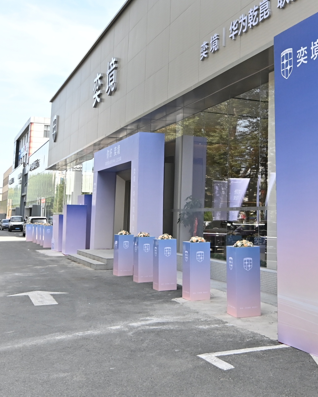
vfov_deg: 37.7
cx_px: 225
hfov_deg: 30.5
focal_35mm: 49
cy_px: 140
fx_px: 577
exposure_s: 1/5000
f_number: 4
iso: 800
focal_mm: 21
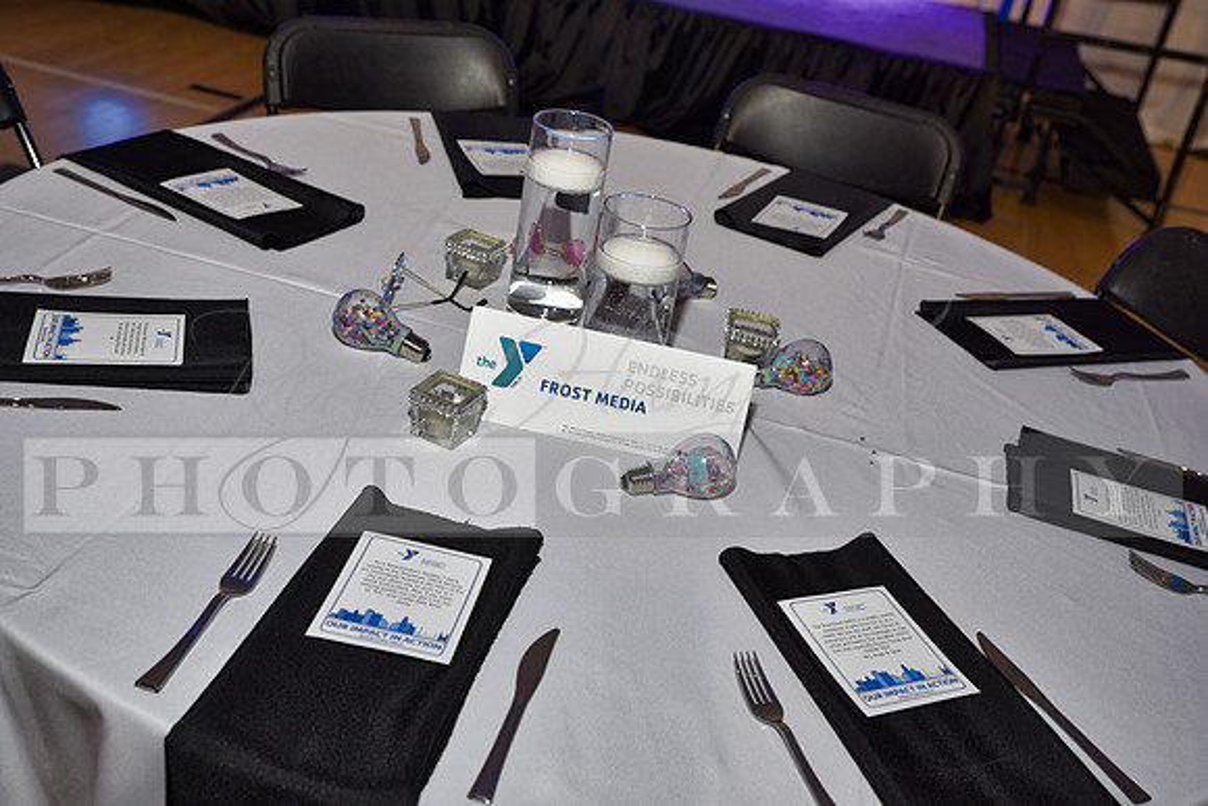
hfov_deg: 46.4
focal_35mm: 42
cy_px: 403
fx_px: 1410
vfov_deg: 31.9
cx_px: 604
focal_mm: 42
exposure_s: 1/60
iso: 200
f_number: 5
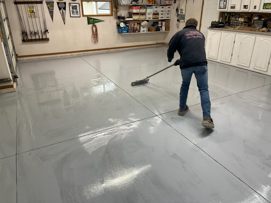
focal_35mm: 26
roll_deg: +1.0
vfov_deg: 53.1
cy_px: 102
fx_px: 204
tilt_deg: -25.3
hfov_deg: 67.3
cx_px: 136
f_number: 1.6
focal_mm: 5.1
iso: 50
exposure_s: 1/62
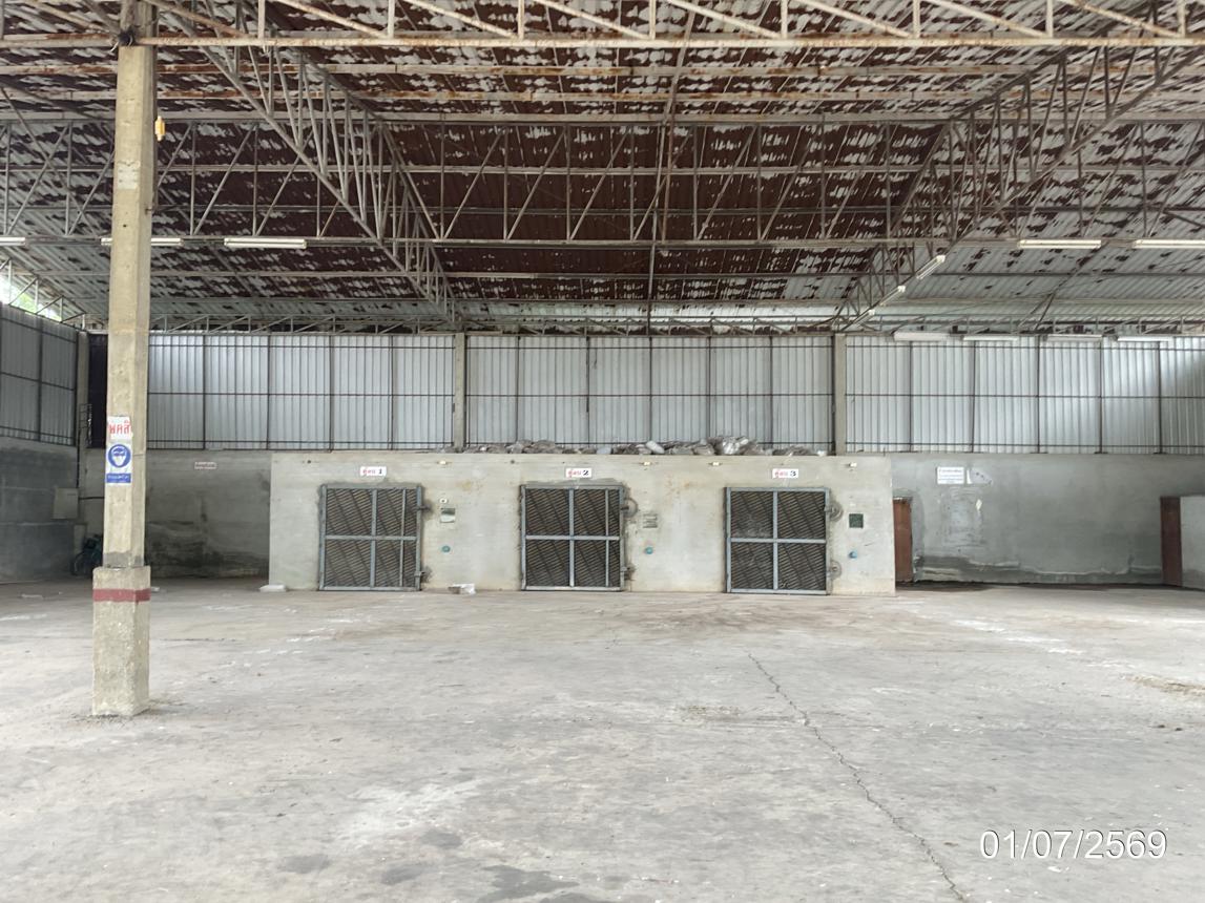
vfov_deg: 48.2
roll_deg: -2.1
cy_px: 452
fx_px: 1009
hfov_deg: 61.7
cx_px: 602
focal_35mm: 29
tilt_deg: +4.9
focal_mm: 3
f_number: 1.8
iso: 40
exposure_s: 1/120
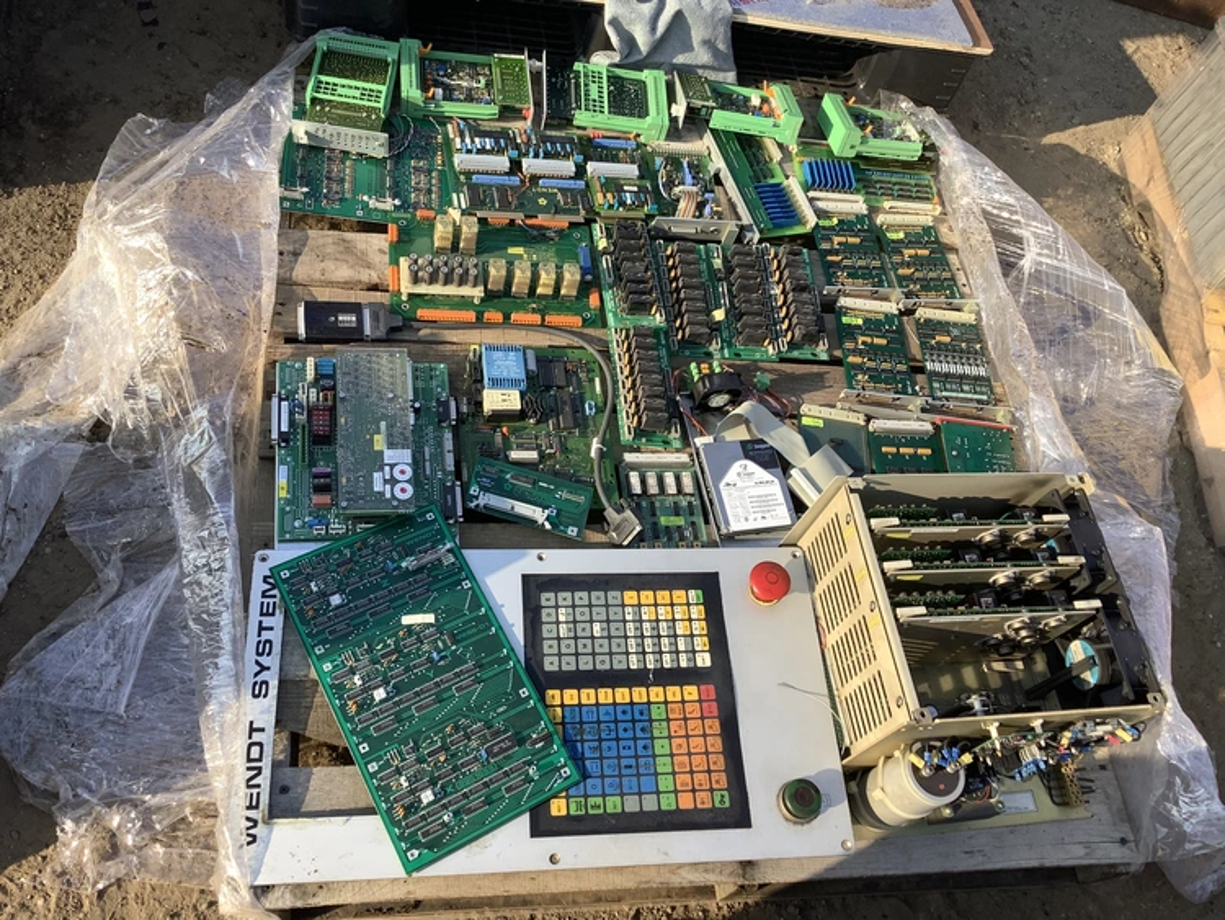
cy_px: 460
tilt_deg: -59.9
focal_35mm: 31
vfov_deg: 45.5
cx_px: 612
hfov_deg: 58.3
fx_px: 1097
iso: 25
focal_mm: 3.3
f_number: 2.4
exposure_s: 1/509
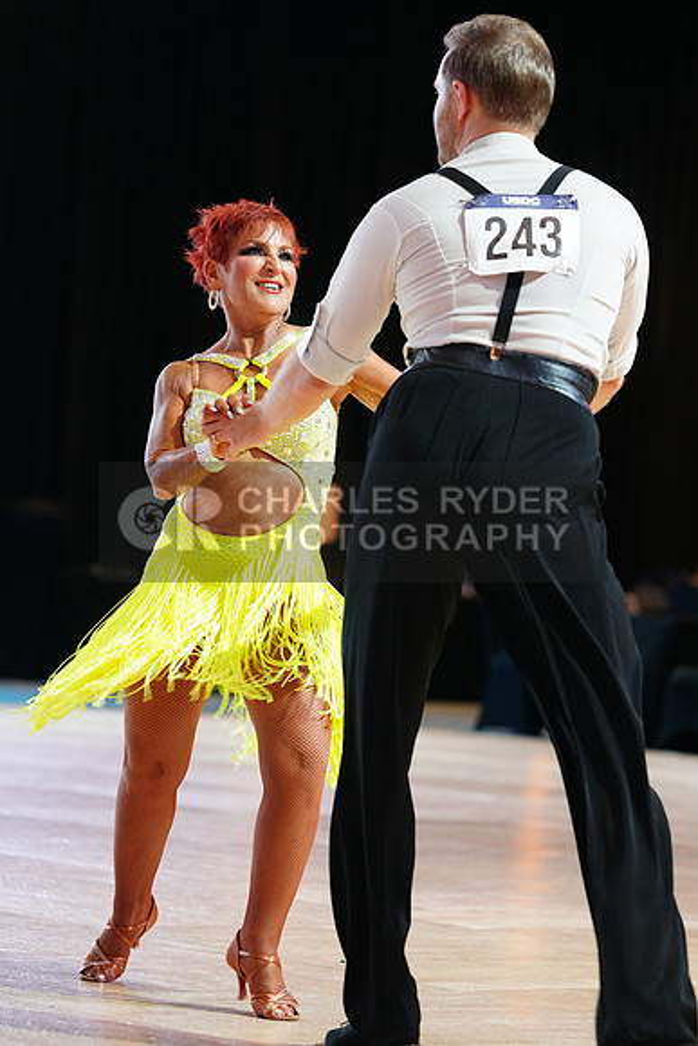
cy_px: 523
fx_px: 4330
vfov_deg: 13.8
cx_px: 349
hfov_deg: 9.2
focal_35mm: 149
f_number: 4
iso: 2500
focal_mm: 149
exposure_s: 1/250
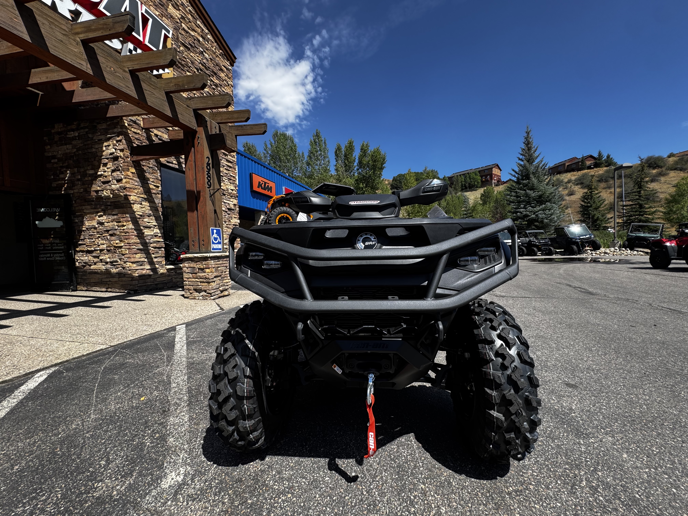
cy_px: 258
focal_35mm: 14
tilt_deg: -2.8
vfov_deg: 85.7
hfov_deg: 102.1
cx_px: 344
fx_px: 278
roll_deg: +2.2
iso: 50
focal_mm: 2.22
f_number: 2.2
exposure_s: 1/700
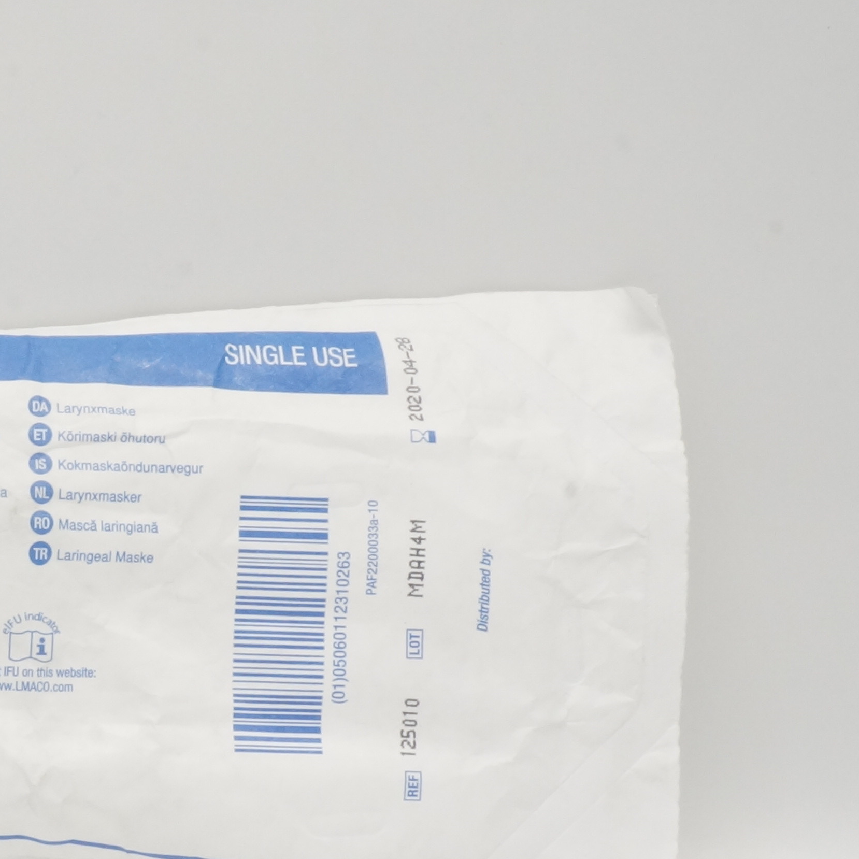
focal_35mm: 83
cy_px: 602
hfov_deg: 19.7
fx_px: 2330
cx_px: -158
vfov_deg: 20.8
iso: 800
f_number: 25
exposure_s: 1/6
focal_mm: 22
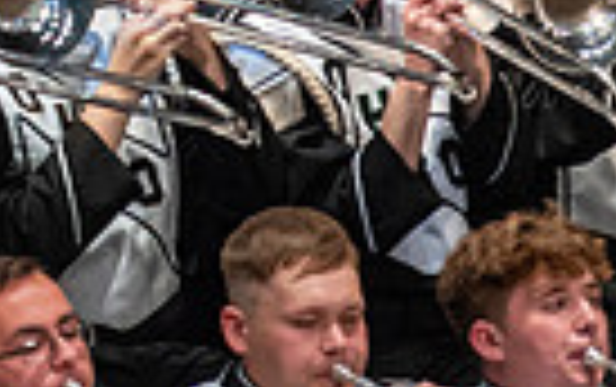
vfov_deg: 1.0
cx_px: -301
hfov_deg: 1.6
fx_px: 21683
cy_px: -477
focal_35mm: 1290
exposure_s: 1/400
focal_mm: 300
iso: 5000
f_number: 5.6
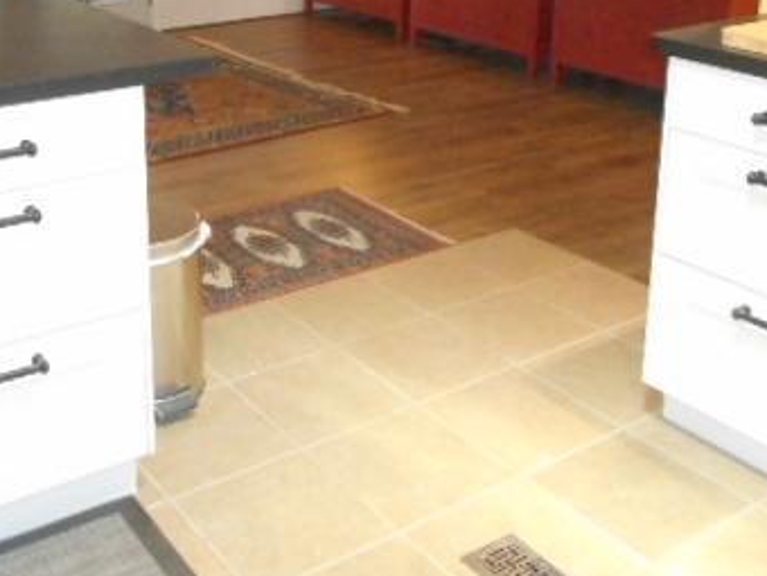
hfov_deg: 40.1
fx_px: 1041
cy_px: 50
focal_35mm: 47
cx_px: 284
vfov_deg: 29.5
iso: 800
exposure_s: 1/25
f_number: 3.7
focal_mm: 4.5
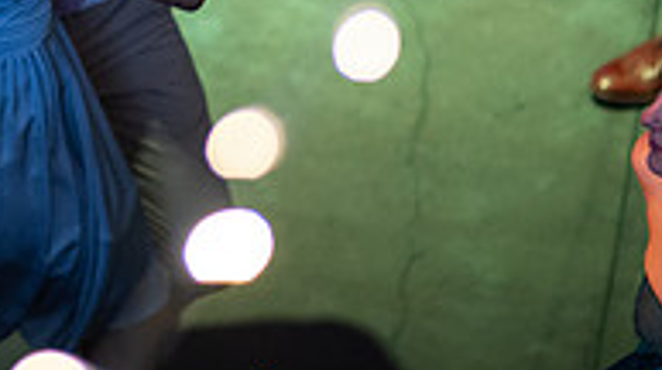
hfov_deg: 8.0
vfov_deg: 4.5
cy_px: -212
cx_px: -45
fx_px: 4699
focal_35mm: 268
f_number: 1.6
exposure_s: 1/200
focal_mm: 85
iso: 2000
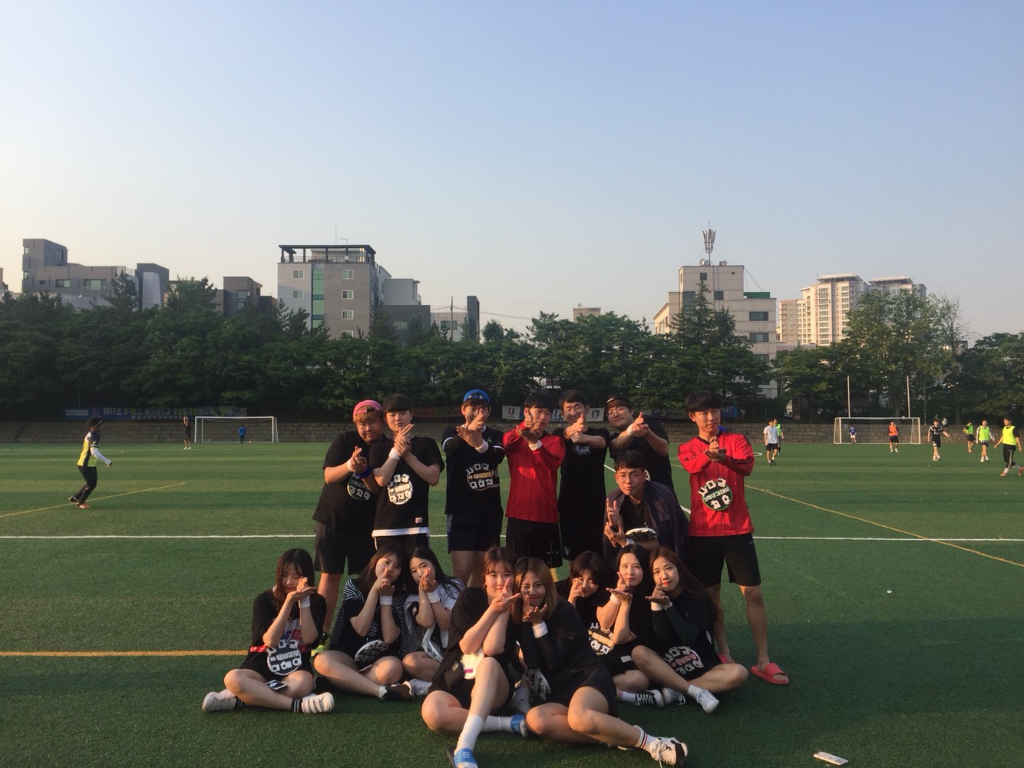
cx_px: 512
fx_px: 858
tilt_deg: +3.2
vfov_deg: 48.2
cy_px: 384
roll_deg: -0.3
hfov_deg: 61.7
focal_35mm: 29
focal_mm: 4.15
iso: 32
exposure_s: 1/557
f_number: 2.2
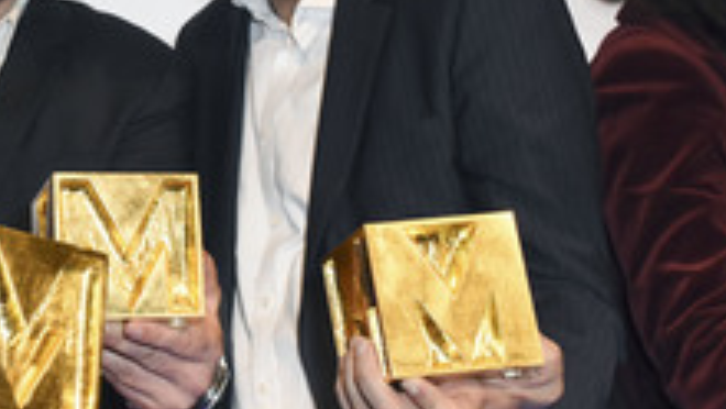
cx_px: 41
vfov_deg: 11.7
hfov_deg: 20.2
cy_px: 86
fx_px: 1984
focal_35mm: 103
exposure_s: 1/80
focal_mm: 32
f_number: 6.3
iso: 1600
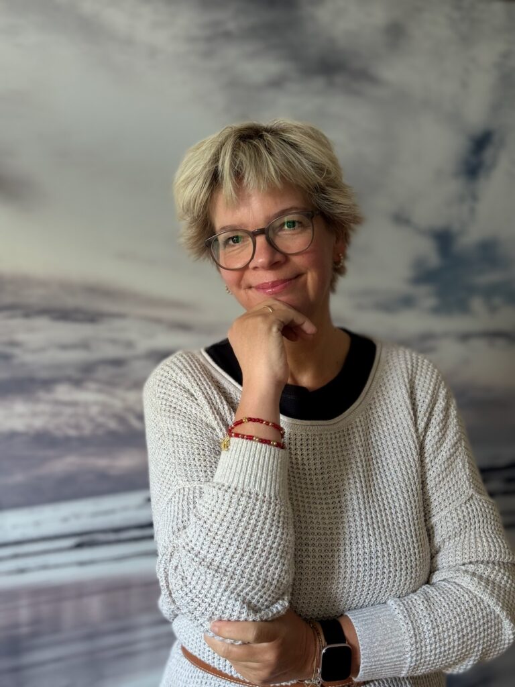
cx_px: 258
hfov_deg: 30.3
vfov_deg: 39.7
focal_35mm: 48
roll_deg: +1.9
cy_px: 344
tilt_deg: -5.8
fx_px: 952
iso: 160
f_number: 1.78
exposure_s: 1/60
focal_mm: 6.76
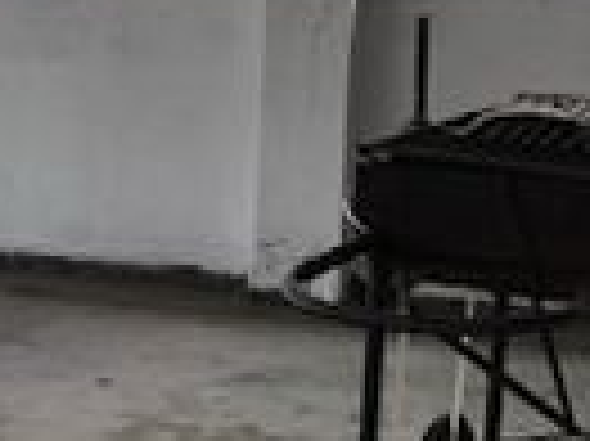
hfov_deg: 12.6
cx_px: -466
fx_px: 2435
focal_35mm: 143
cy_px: 279
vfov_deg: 10.4
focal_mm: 3.99
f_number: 1.8
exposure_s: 1/274
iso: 20
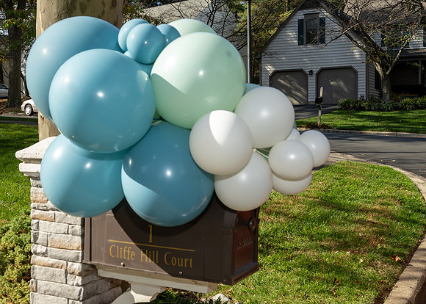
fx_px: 576
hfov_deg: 40.6
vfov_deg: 29.6
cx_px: 205
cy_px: 151
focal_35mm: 48
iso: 180
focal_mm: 28
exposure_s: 1/250
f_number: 8
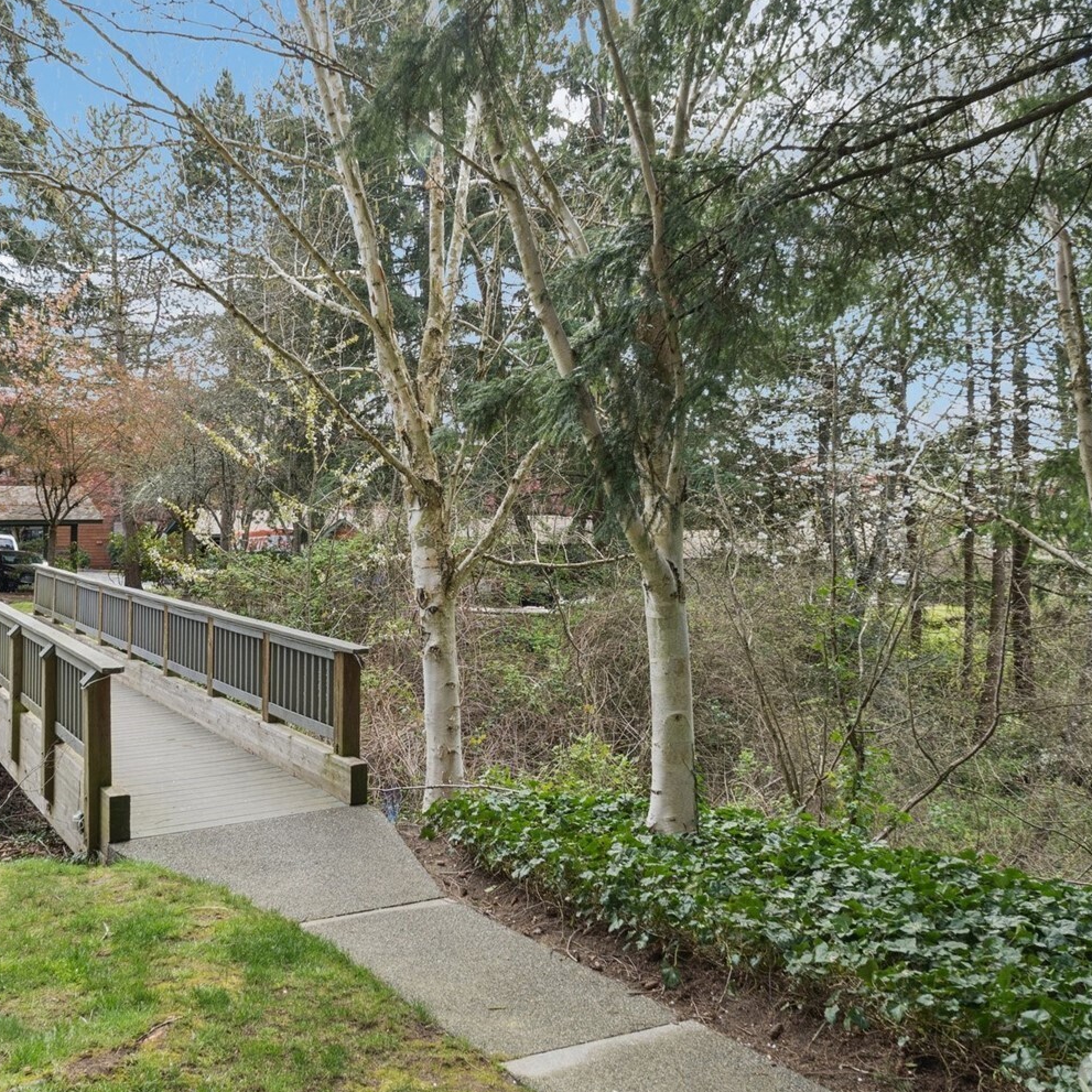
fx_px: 1168
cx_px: 412
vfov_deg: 50.0
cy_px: 495
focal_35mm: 33
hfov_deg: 49.6
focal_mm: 15
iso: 200
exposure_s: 1/30
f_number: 9
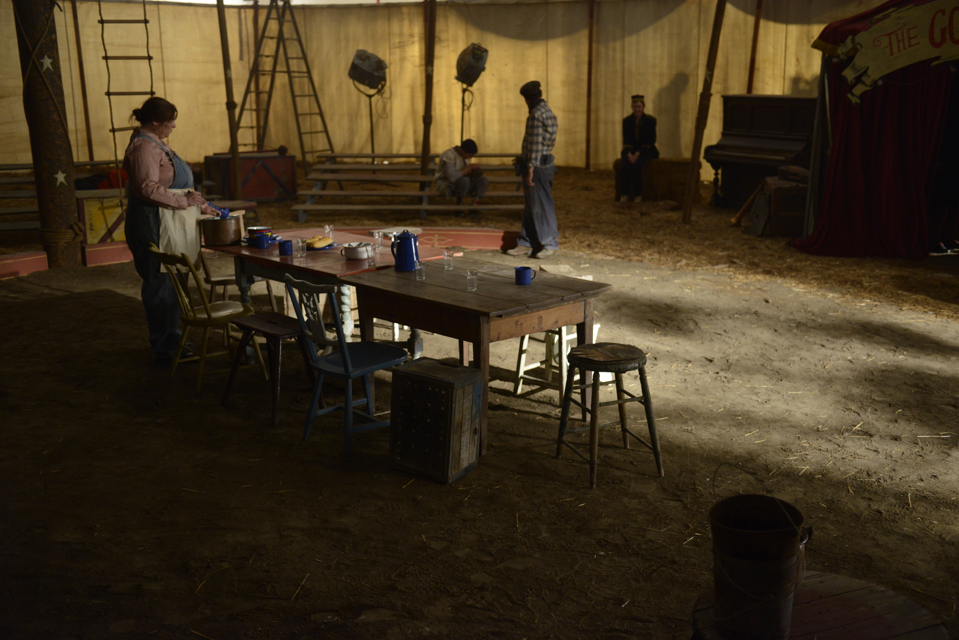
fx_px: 1066
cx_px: 480
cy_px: 320
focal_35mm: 40
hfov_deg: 48.4
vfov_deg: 33.4
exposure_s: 1/100
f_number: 2.8
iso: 1600
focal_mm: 40
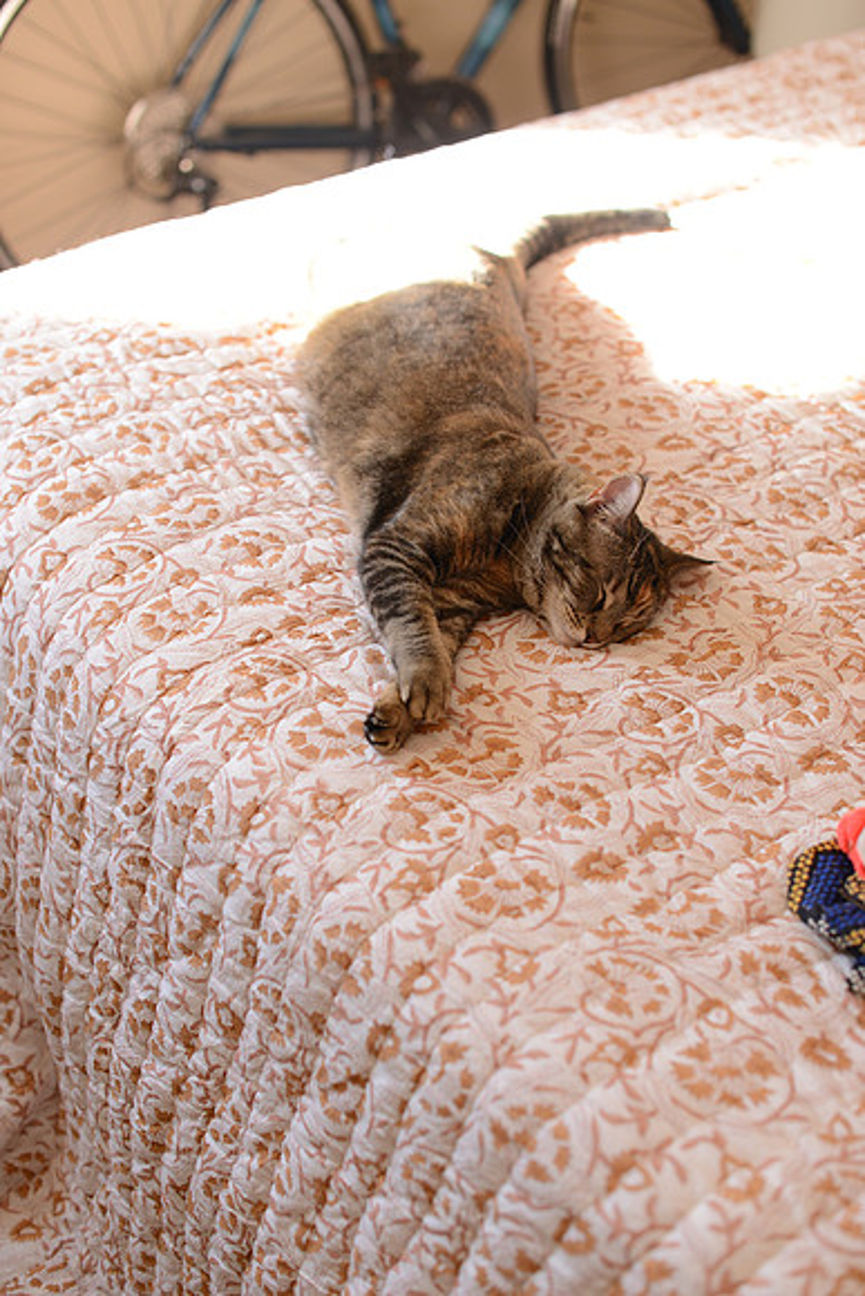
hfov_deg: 27.0
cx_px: 432
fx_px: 1801
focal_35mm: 50
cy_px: 648
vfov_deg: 39.6
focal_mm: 50
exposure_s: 1/200
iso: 640
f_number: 2.8
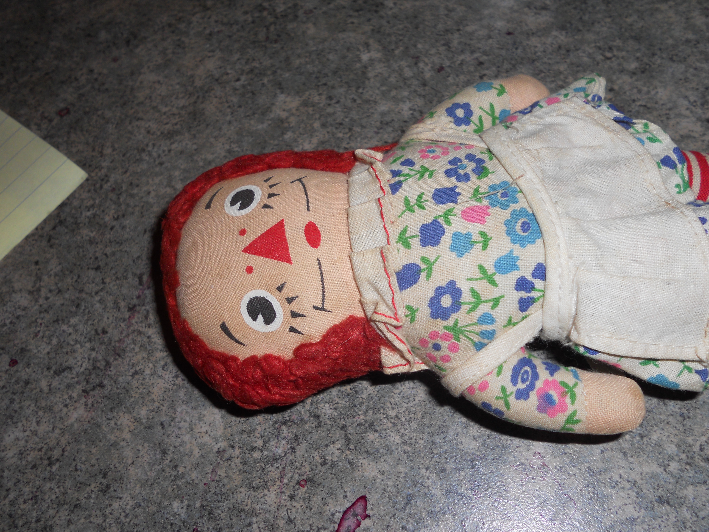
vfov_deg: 44.2
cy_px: 266
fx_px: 655
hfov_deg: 56.8
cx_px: 354
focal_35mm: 32
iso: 80
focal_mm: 5.8
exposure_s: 1/25
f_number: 8.8
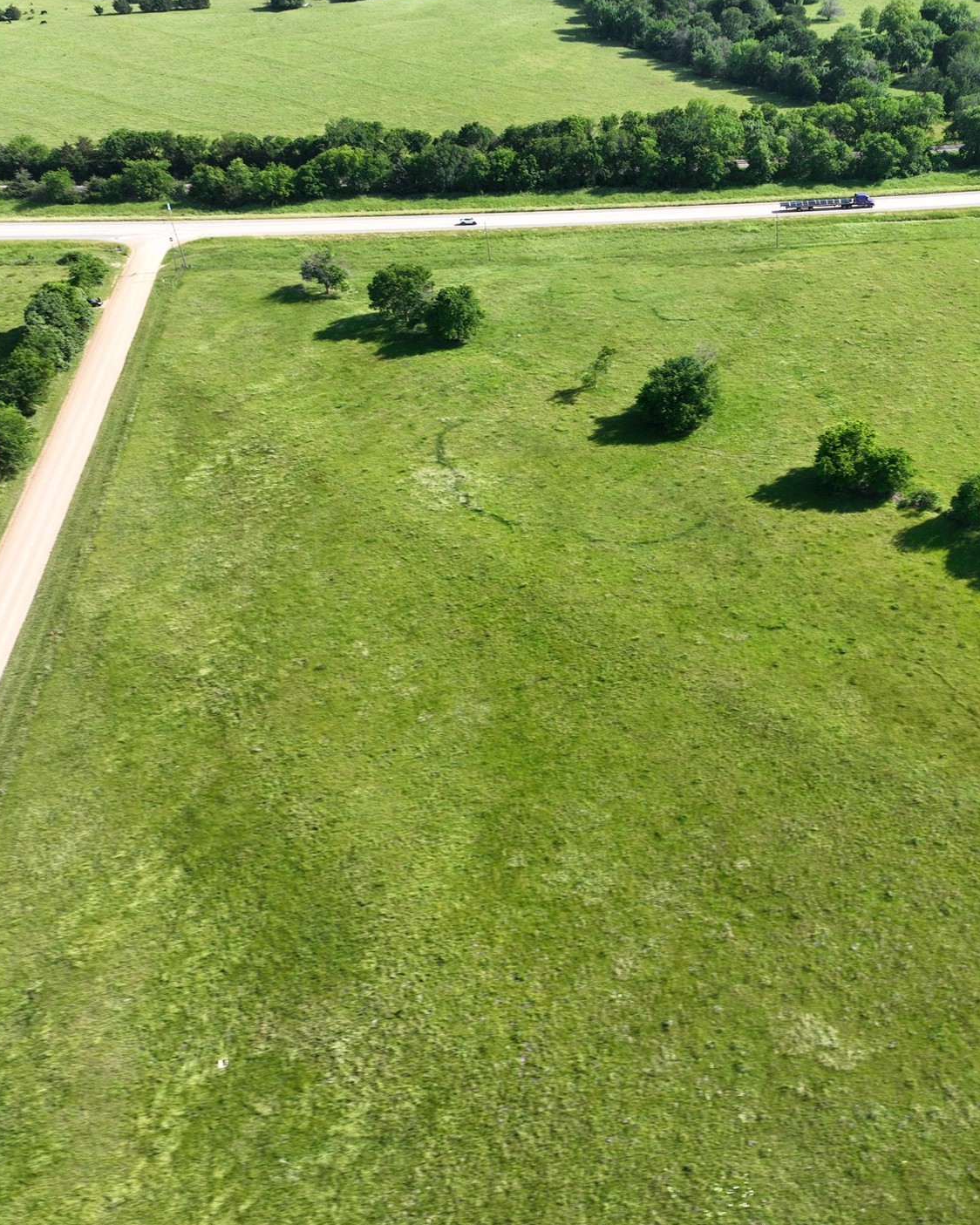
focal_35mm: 32
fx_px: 1160
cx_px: 772
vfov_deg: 55.7
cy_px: 602
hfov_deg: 43.8
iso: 100
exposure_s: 1/50
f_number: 2.8
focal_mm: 12.29
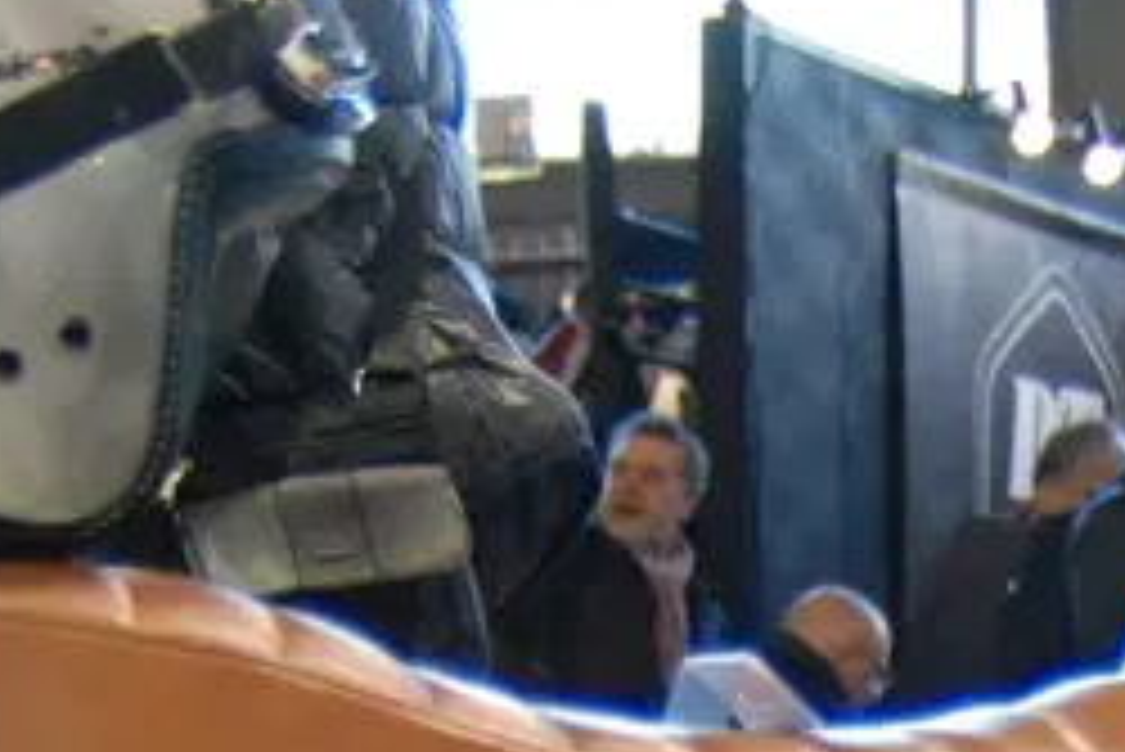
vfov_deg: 7.5
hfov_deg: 11.5
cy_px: 1673
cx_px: 1510
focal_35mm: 173
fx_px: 5409
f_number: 2.8
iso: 1000
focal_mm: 24
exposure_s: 1/320
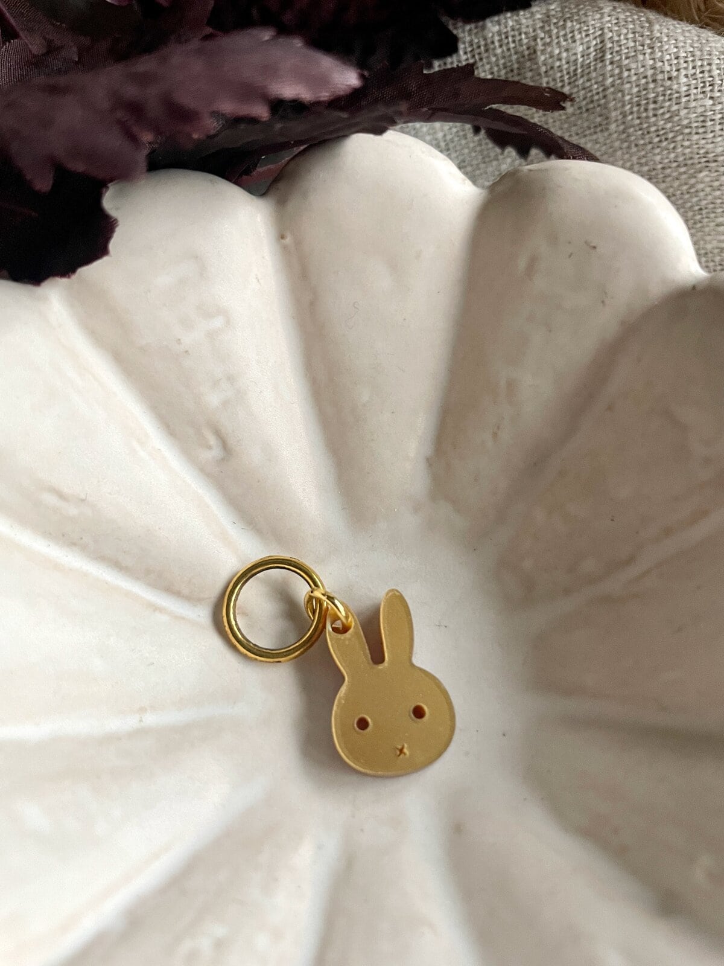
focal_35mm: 26
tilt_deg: -61.0
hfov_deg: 53.1
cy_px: 483
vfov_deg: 67.3
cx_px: 362
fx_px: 725
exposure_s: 1/60
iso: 320
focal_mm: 4.2
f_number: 1.6
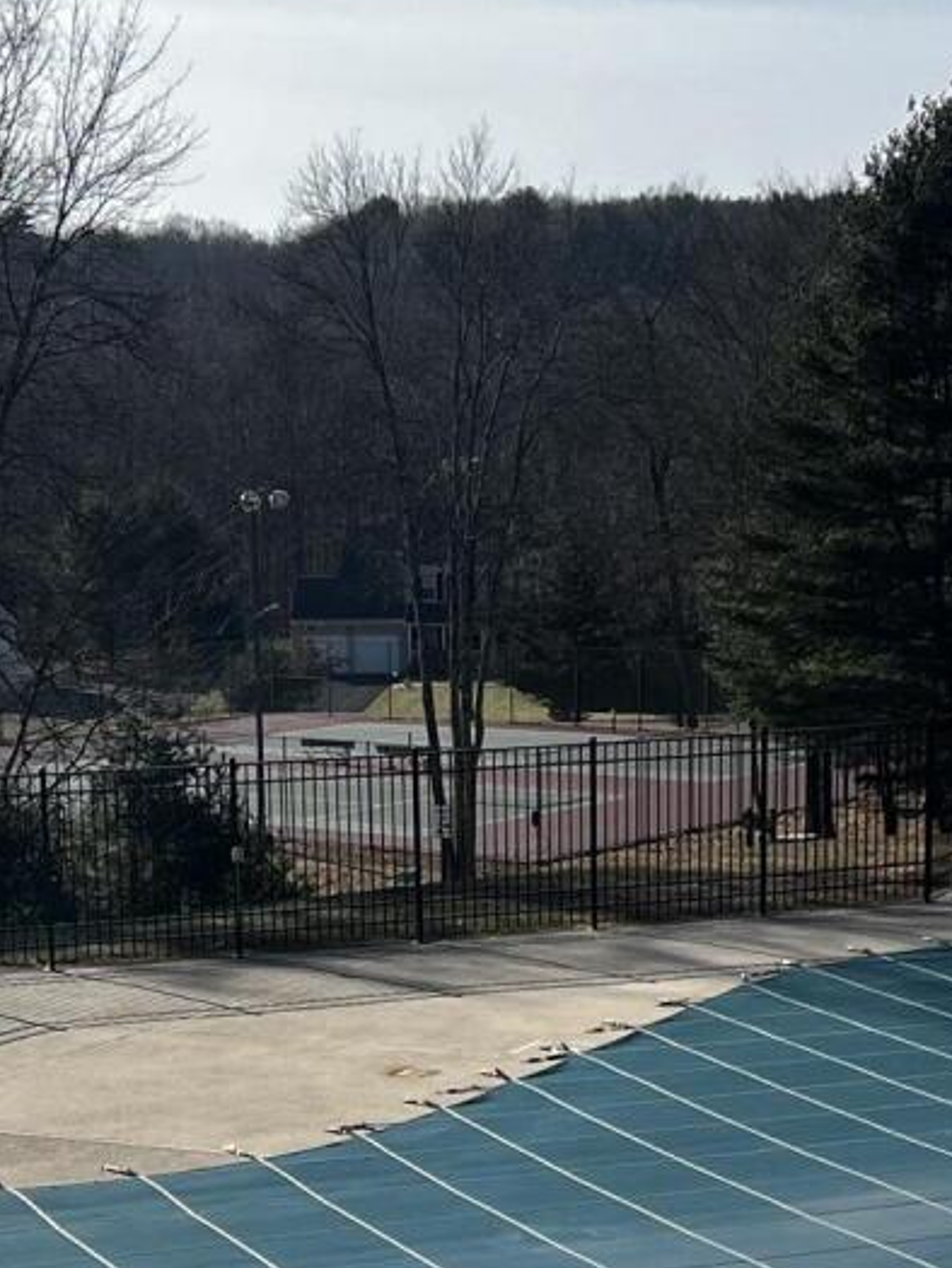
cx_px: 534
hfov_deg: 14.9
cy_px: 1152
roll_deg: +0.9
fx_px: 3629
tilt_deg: -11.6
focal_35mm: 99
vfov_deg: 19.5
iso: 50
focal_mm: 5.7
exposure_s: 1/5319
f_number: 1.5
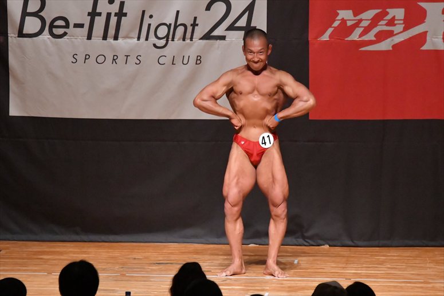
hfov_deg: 7.2
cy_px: 148
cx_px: 222
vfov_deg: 4.8
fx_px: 3513
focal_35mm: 285
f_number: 5.6
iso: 12800
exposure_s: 1/400
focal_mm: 190
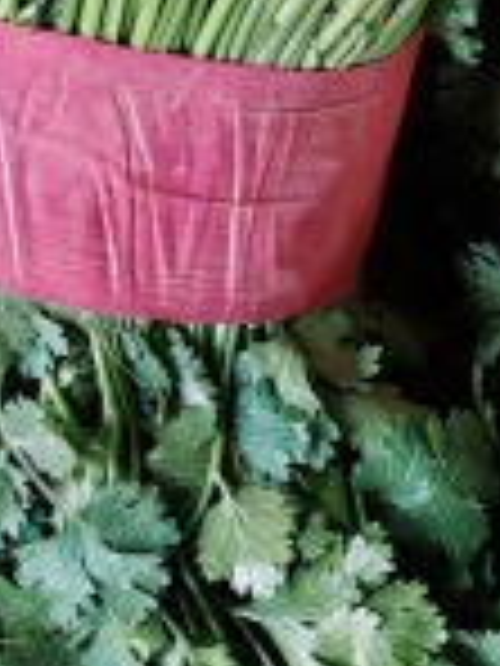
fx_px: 3755
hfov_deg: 7.6
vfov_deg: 9.5
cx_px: -77
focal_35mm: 195
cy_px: -677
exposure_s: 1/190
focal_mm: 7.62
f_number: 1.6
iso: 200
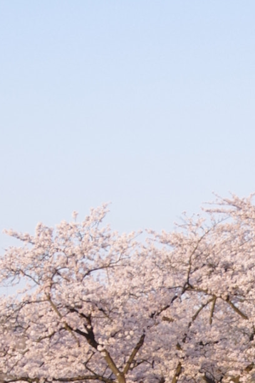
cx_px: 320
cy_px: 516
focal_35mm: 159
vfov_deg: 12.5
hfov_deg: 8.6
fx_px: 1683
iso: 100
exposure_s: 1/125
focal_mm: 21
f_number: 5
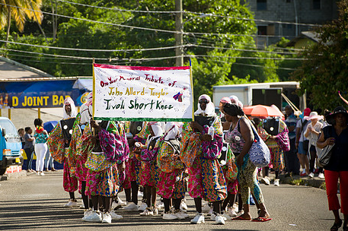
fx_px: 2453
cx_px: 131
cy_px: 133
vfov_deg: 5.4
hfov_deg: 8.1
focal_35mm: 254
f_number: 9
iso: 100
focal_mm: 200
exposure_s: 1/200
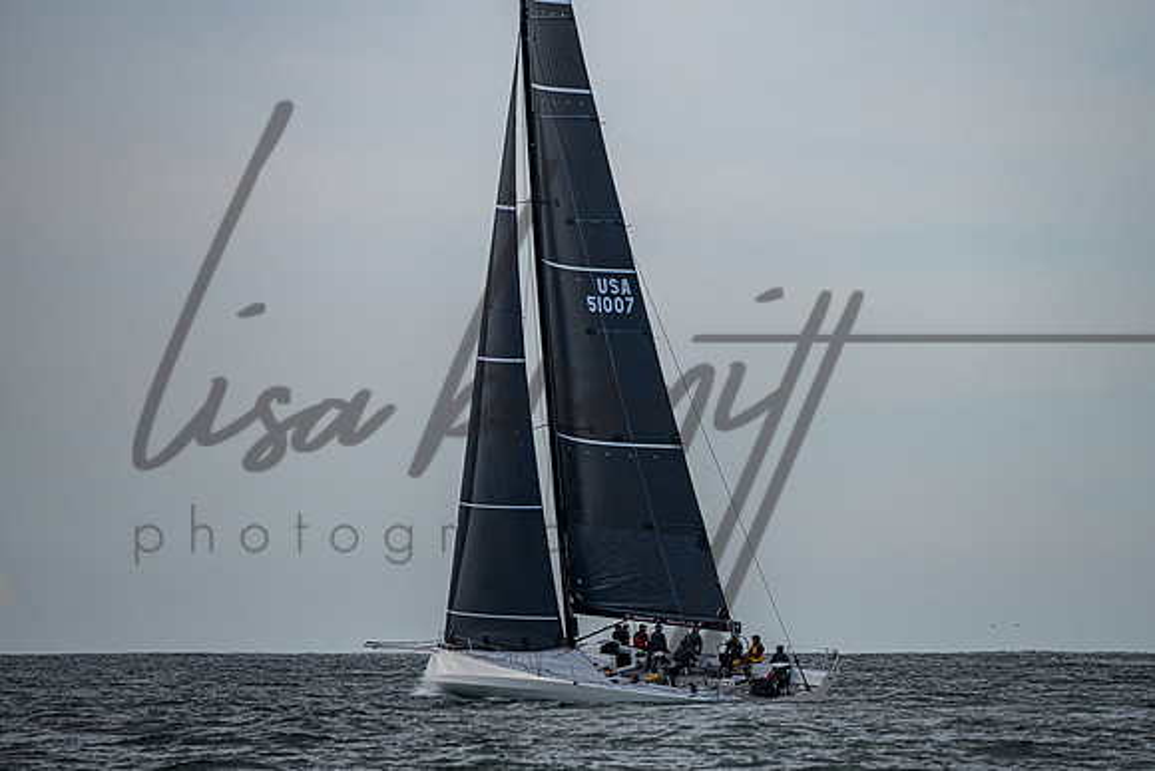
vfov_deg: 3.4
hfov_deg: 5.0
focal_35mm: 410
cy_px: 267
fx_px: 13147
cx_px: 675
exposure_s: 1/2000
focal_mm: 300
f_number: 5.6
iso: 400
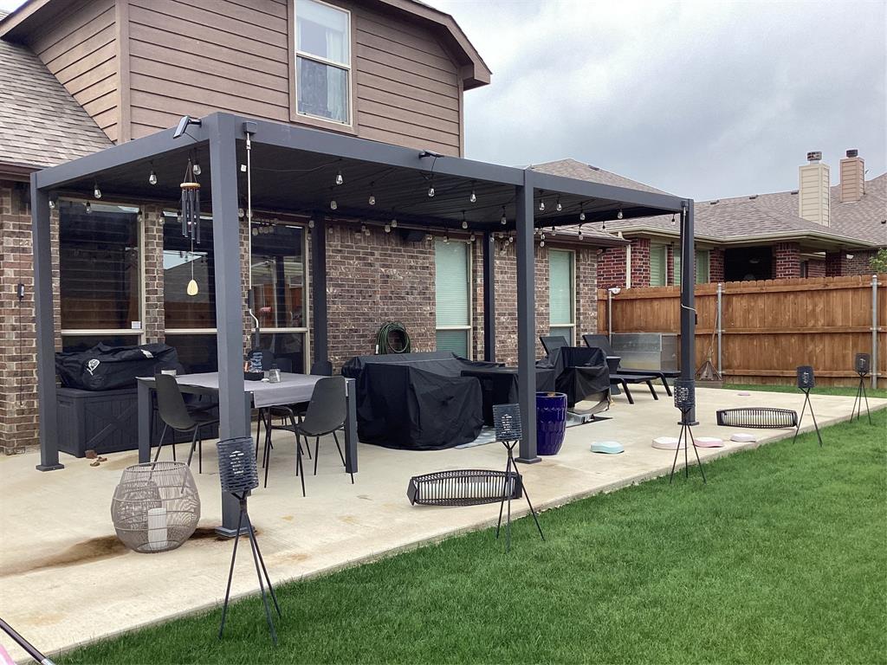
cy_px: 332
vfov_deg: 45.4
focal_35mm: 31
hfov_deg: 58.4
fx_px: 794
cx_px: 444
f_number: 2.4
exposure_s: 1/840
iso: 25
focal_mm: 3.3
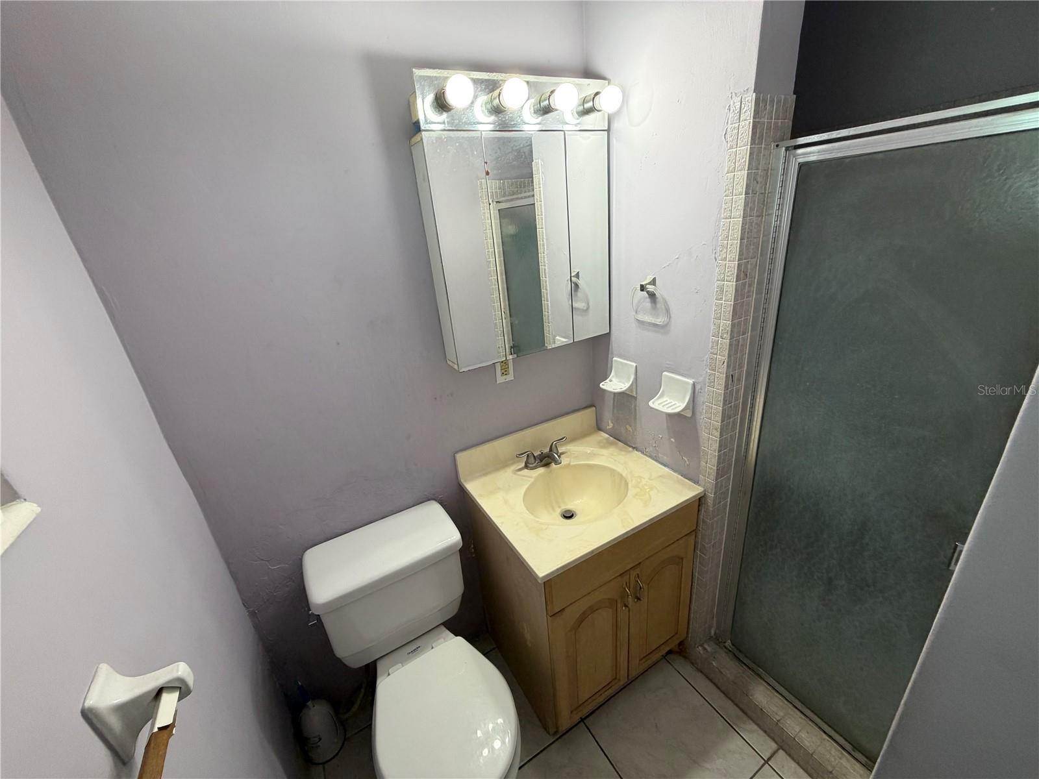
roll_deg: +6.1
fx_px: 420
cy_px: 390
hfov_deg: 102.1
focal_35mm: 14
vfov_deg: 85.7
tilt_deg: -21.5
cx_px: 520
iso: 200
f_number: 2.2
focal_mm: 2.22
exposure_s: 1/120
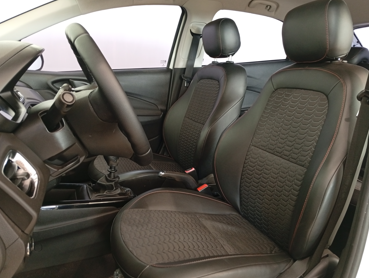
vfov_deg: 48.3
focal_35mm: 29
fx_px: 310
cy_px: 147
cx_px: 196
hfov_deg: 61.5
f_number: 1.8
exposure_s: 1/20
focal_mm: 3.98
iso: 612
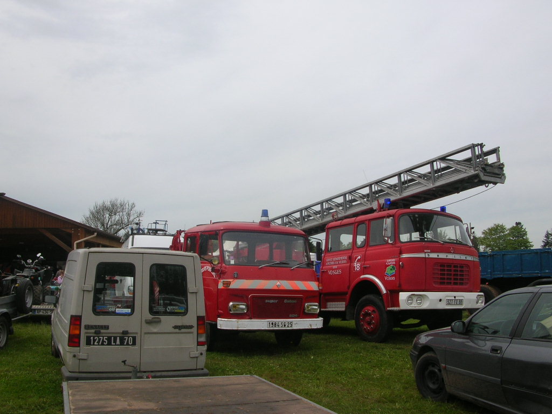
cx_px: 276
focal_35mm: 35
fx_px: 558
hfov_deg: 52.6
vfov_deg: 40.7
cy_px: 207
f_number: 5.6
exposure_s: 1/372
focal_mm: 5.8
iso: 50
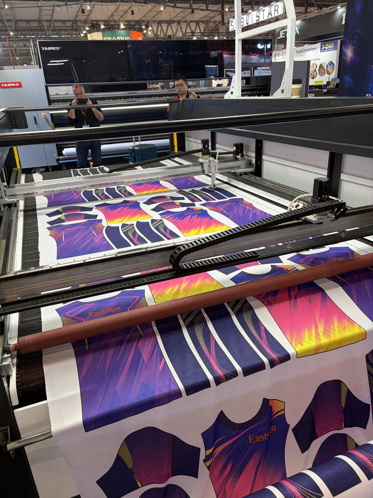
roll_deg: +3.3
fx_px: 374
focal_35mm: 26
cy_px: 249
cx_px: 186
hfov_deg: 53.1
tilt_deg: -24.4
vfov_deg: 67.3
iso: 125
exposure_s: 1/100
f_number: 1.6
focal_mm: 5.96
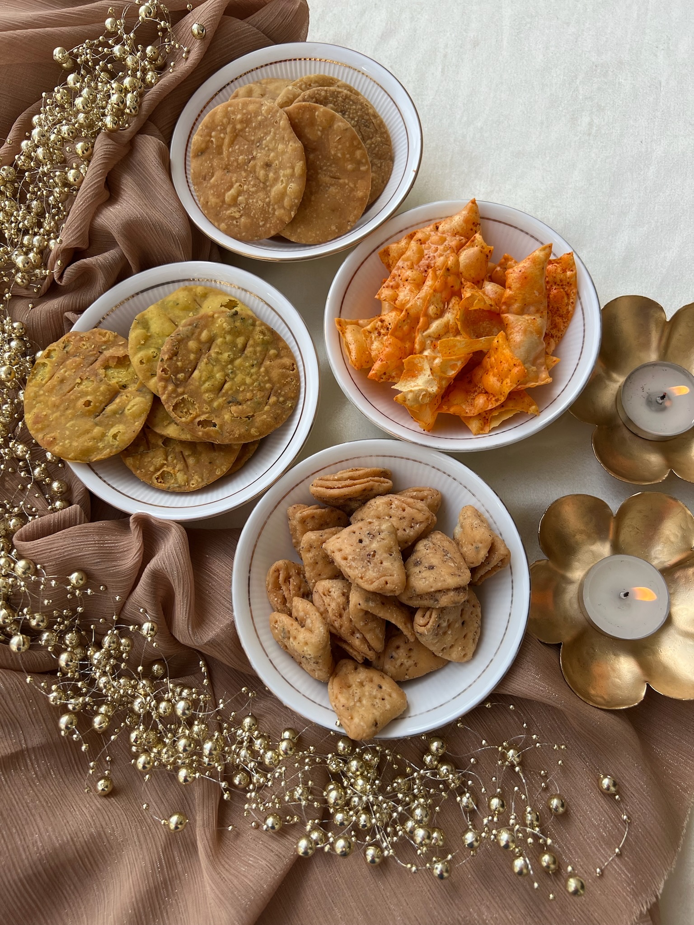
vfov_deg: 67.3
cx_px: 347
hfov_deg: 53.1
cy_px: 462
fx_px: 695
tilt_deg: -74.3
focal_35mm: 26
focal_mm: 5.7
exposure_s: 1/1449
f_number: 1.5
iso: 50
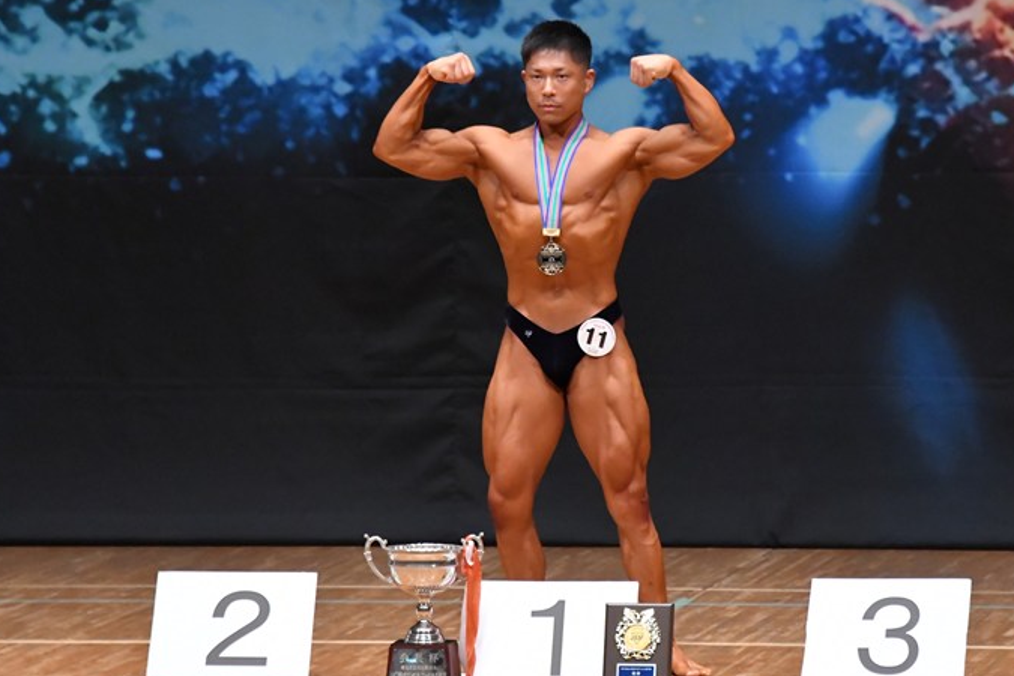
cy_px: 327
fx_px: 9210
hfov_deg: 6.3
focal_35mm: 327
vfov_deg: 4.2
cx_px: 561
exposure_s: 1/400
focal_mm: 190
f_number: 5.6
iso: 6400
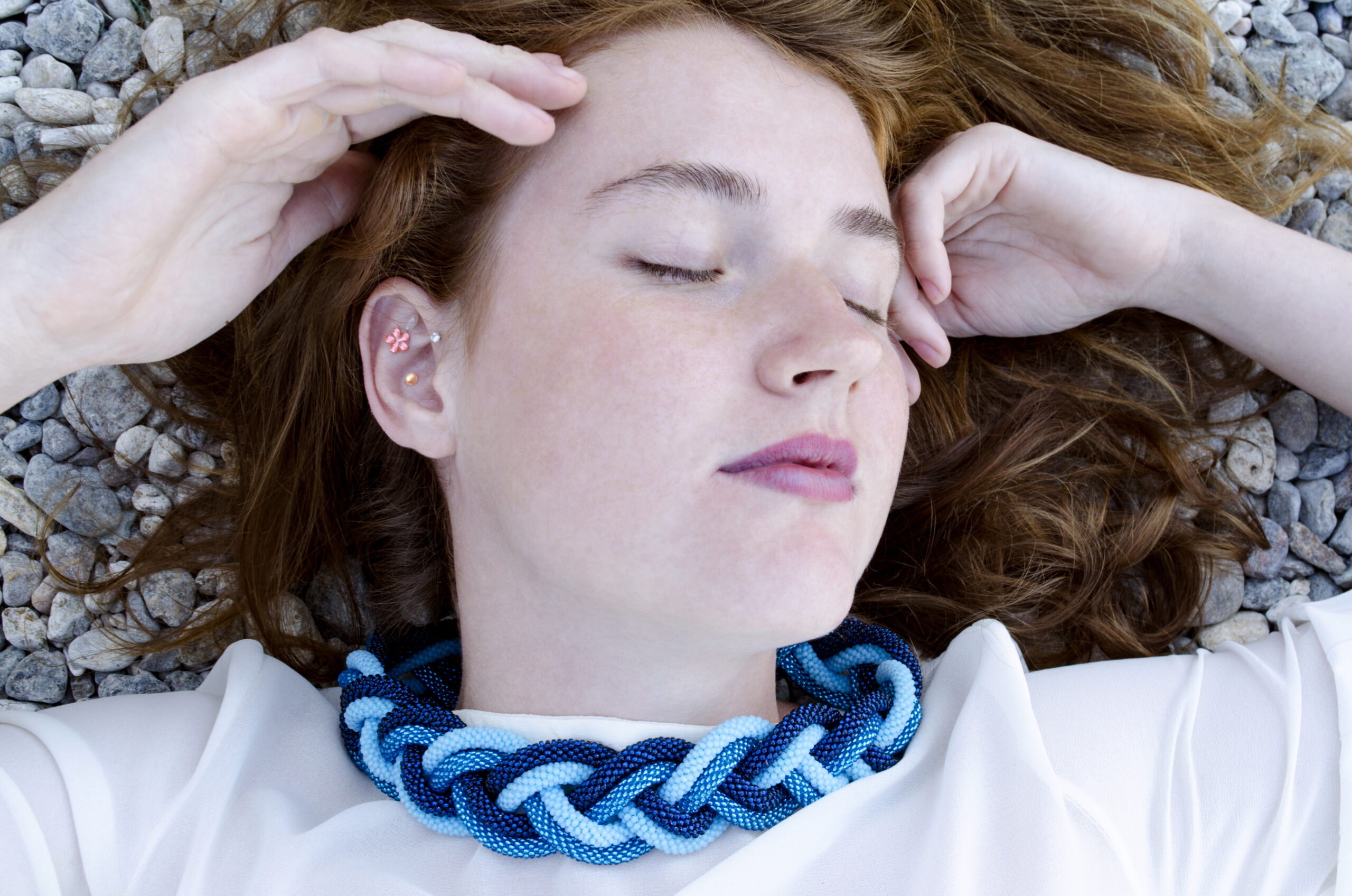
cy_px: 448
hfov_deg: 39.0
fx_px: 1912
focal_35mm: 51
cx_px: 676
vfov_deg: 26.4
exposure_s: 1/40
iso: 400
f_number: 8
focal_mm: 34
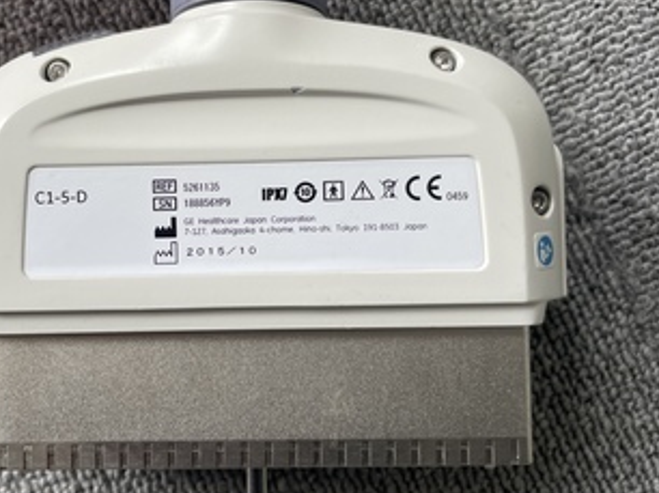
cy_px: 228
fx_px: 647
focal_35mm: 34
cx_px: 241
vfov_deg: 41.7
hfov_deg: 53.3
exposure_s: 1/567
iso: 32
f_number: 1.6
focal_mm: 4.2
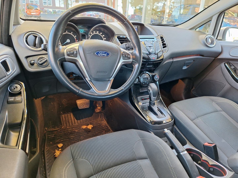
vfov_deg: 58.9
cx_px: 119
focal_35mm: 23
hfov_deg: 73.9
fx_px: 158
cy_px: 89
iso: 200
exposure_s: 1/50
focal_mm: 5.54
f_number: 1.8
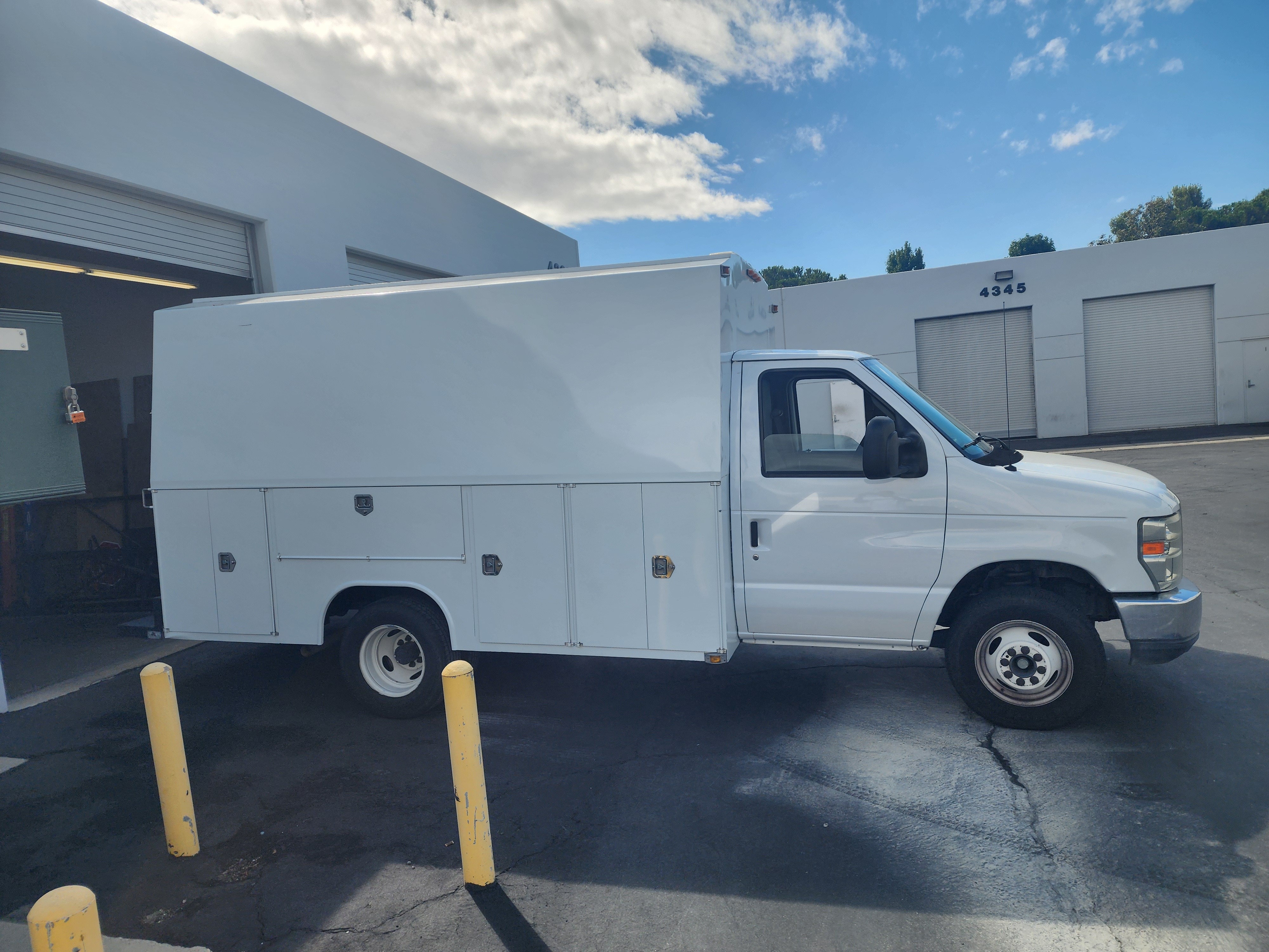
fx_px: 843
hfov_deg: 73.9
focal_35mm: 23
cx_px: 634
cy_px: 476
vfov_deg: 58.9
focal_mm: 6.4
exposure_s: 1/1365
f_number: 1.8
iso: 12
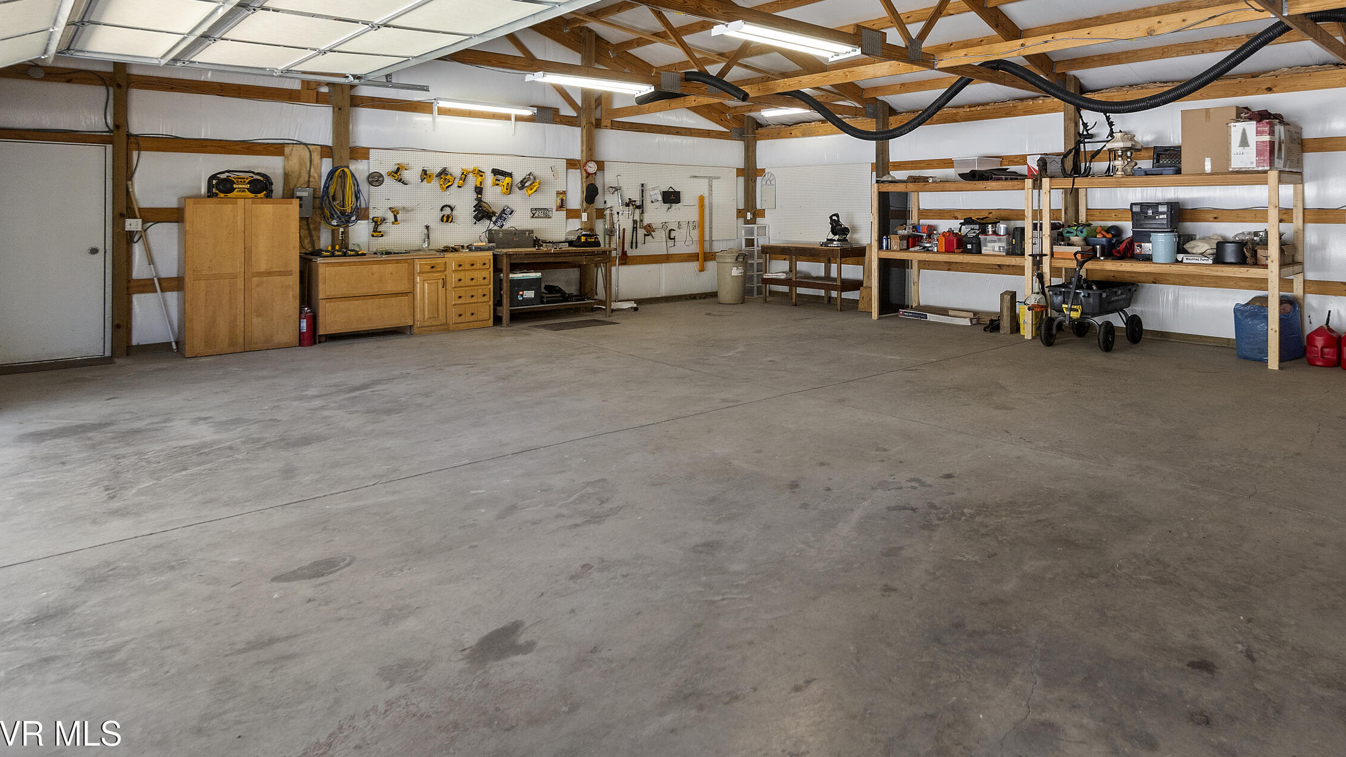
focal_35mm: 21
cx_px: 874
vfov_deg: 51.3
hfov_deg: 81.6
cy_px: 189
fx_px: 750
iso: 400
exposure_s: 1/50
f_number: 8
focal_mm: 10
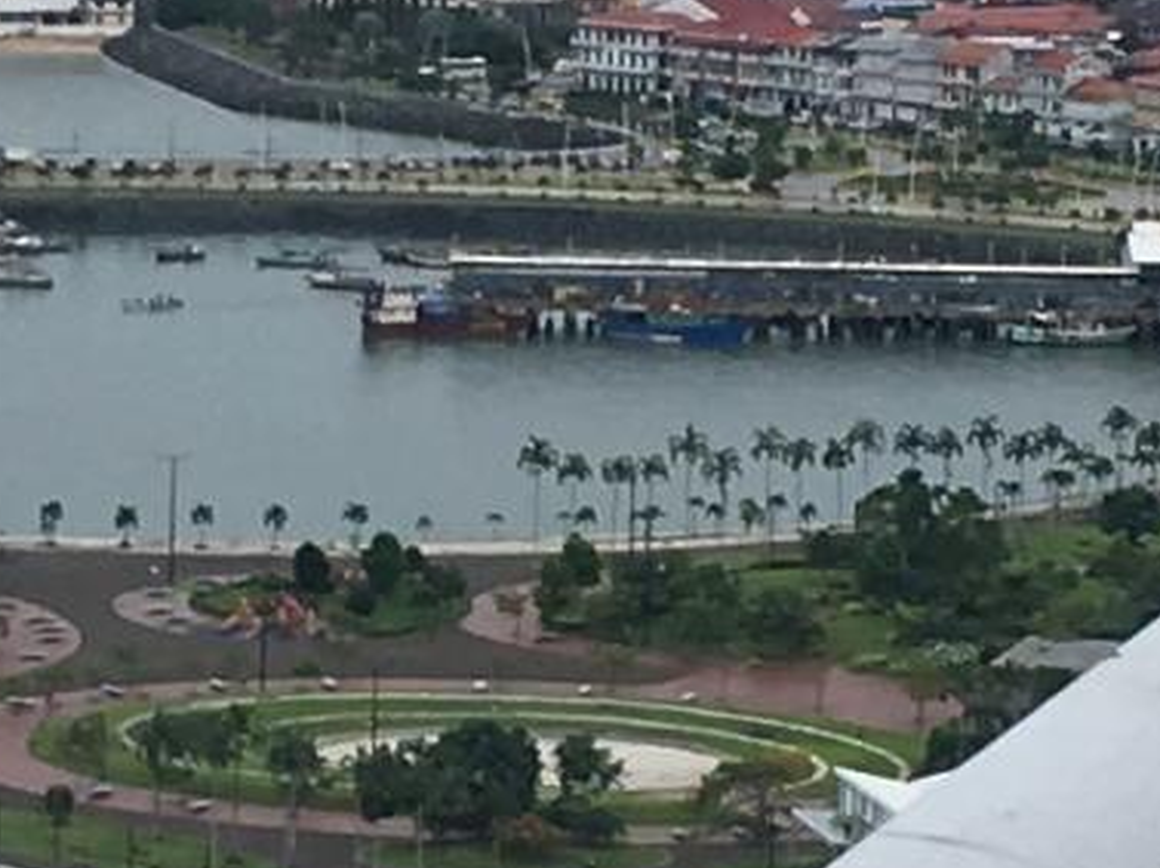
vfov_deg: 6.4
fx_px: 7734
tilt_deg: -8.2
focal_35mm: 231
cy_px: 585
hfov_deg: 8.6
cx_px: 382
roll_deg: -0.8
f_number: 2.2
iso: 25
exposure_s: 1/578
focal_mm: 4.15
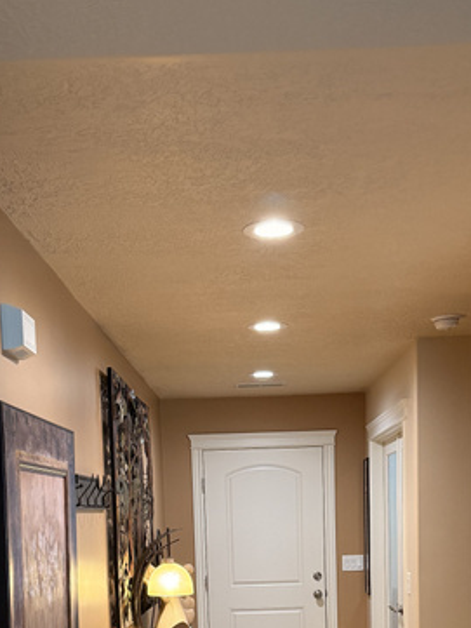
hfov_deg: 28.6
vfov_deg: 34.6
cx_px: 252
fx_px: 925
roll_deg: +1.9
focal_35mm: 51
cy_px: 607
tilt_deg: -6.5
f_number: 1.78
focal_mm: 6.76
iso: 250
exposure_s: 1/60
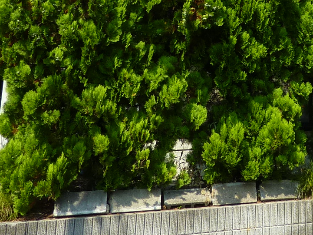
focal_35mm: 71
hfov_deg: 24.1
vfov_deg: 19.1
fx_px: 642
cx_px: 405
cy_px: -74
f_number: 4
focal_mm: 4.1
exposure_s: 1/320
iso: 80
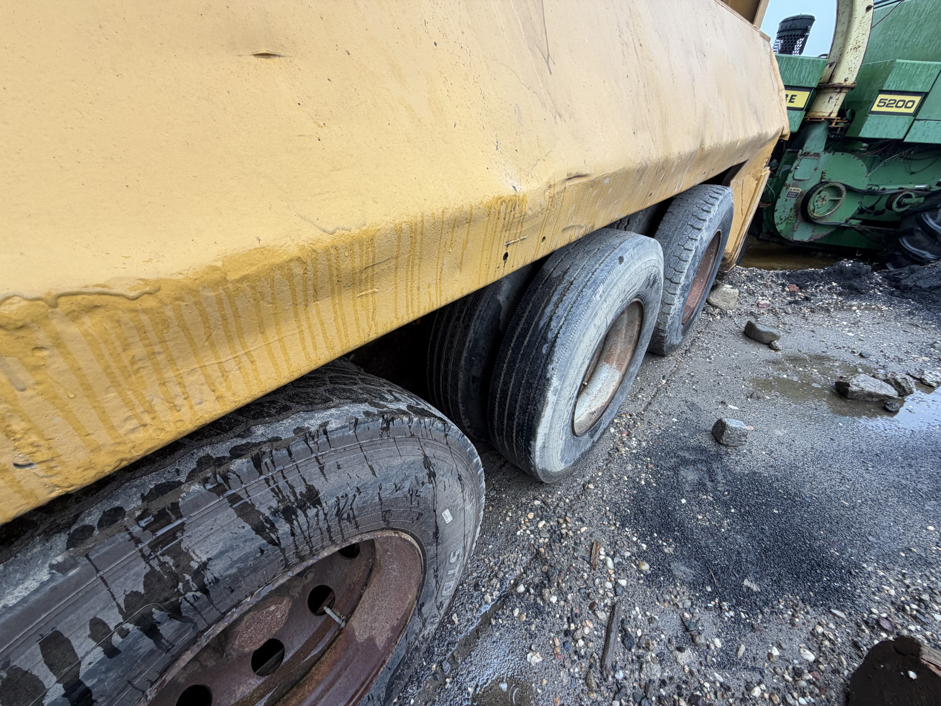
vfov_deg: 85.7
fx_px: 381
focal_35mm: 14
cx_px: 470
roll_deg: +2.5
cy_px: 353
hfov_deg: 102.1
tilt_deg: -33.6
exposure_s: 1/156
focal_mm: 2.22
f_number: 2.2
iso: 40
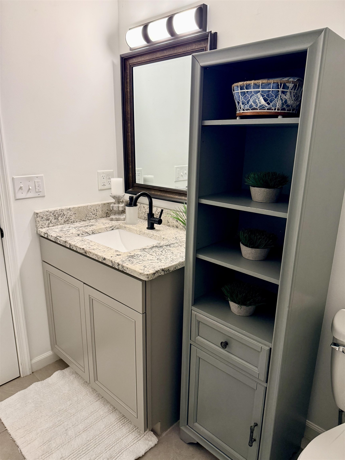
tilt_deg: -15.2
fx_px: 319
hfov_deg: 56.8
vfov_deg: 71.6
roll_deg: -1.2
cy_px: 230
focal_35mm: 24
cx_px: 172
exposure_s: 1/60
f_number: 1.78
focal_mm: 6.76
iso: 200
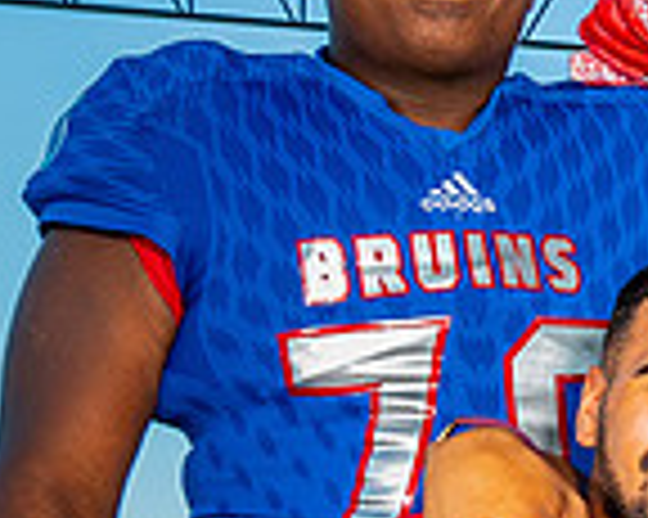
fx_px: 2108
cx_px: 1198
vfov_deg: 13.7
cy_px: 575
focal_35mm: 110
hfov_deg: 15.0
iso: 125
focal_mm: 24
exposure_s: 1/125
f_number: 10
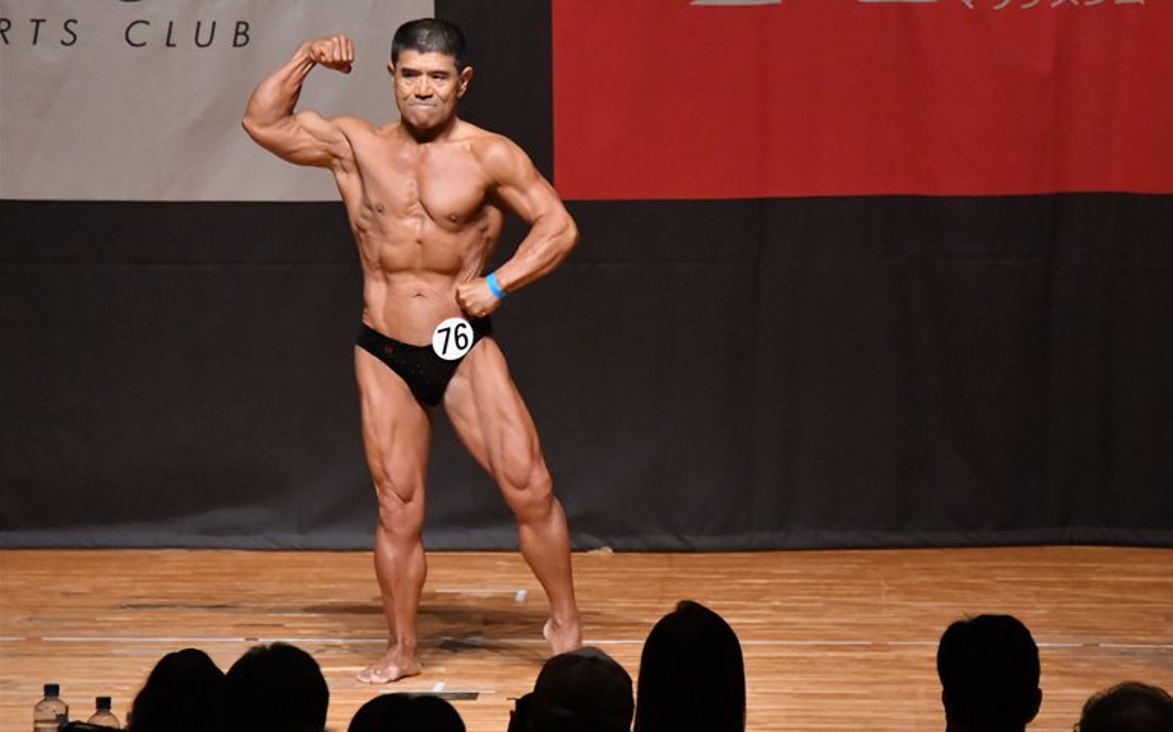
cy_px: 366
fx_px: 9811
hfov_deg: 6.8
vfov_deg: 4.3
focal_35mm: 307
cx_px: 587
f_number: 5.6
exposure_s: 1/400
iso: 10000
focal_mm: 200
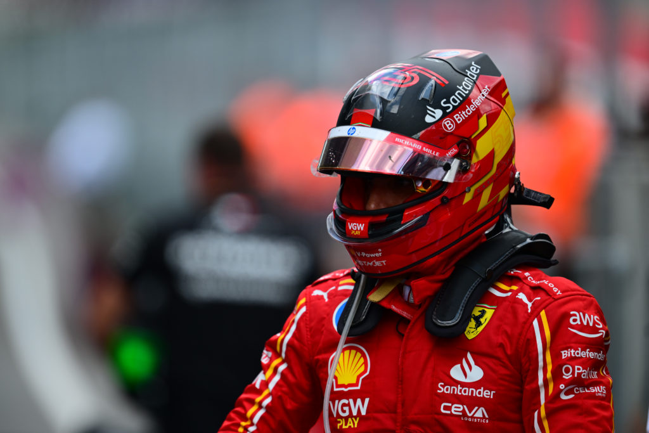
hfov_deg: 5.2
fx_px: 7212
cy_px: 216
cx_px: 324
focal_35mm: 400
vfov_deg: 3.4
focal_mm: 400
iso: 250
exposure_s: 1/1600
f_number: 2.8
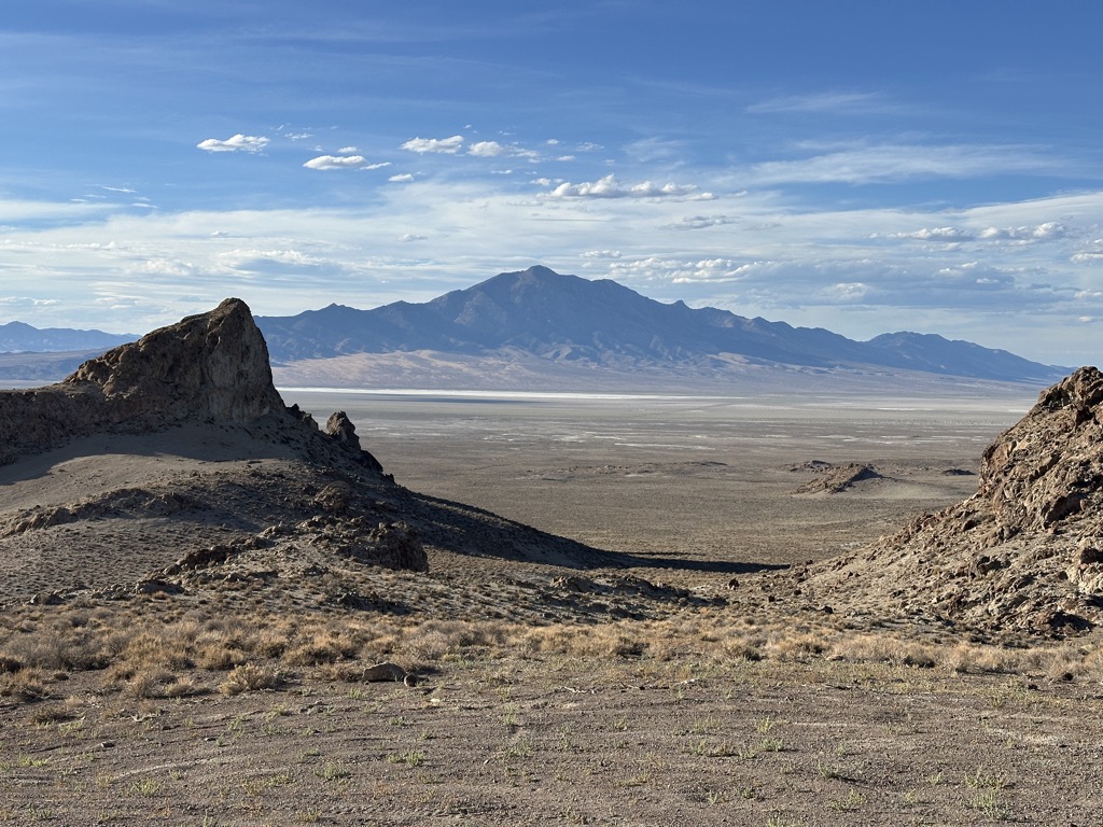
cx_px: 552
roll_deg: -1.6
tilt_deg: -1.3
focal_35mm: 48
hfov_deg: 39.7
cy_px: 414
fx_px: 1529
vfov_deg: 30.3
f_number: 1.78
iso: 64
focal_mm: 6.86
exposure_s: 1/4367
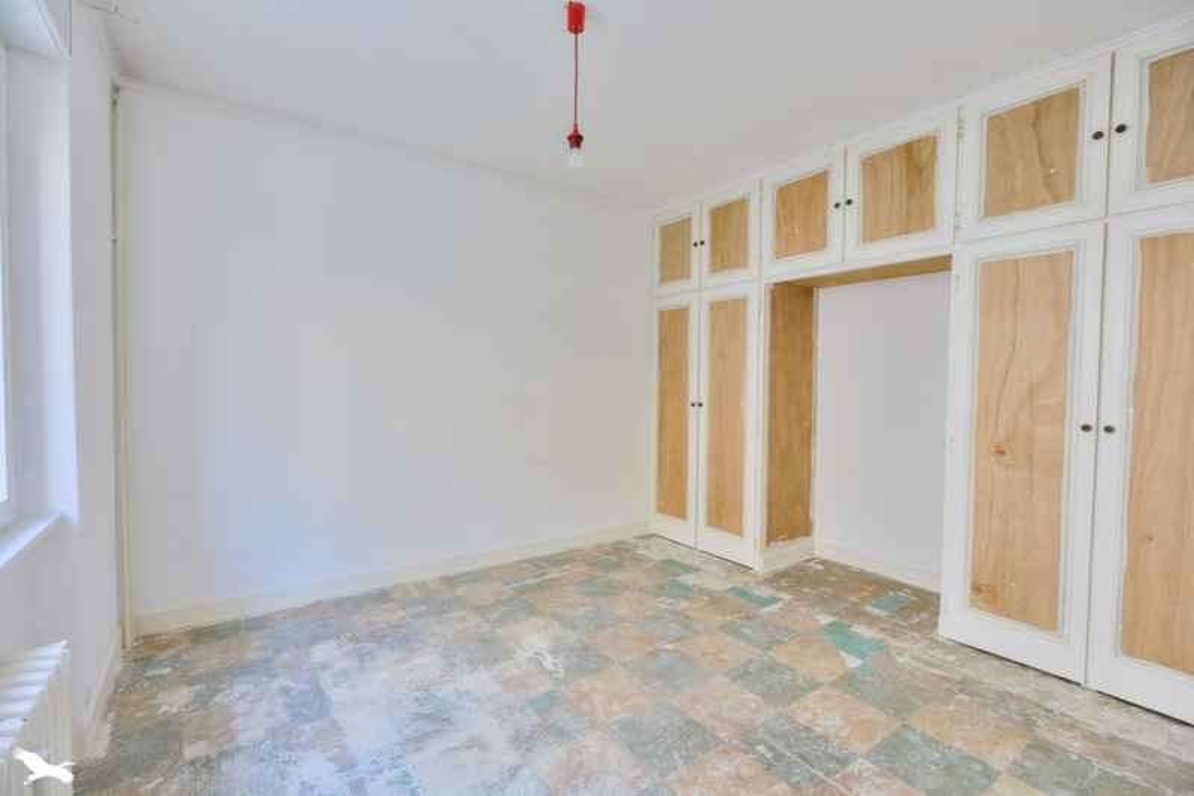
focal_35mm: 16
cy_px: 398
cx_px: 597
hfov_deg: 96.7
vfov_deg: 73.7
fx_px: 531
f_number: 8
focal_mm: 16
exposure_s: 1/50
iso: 800
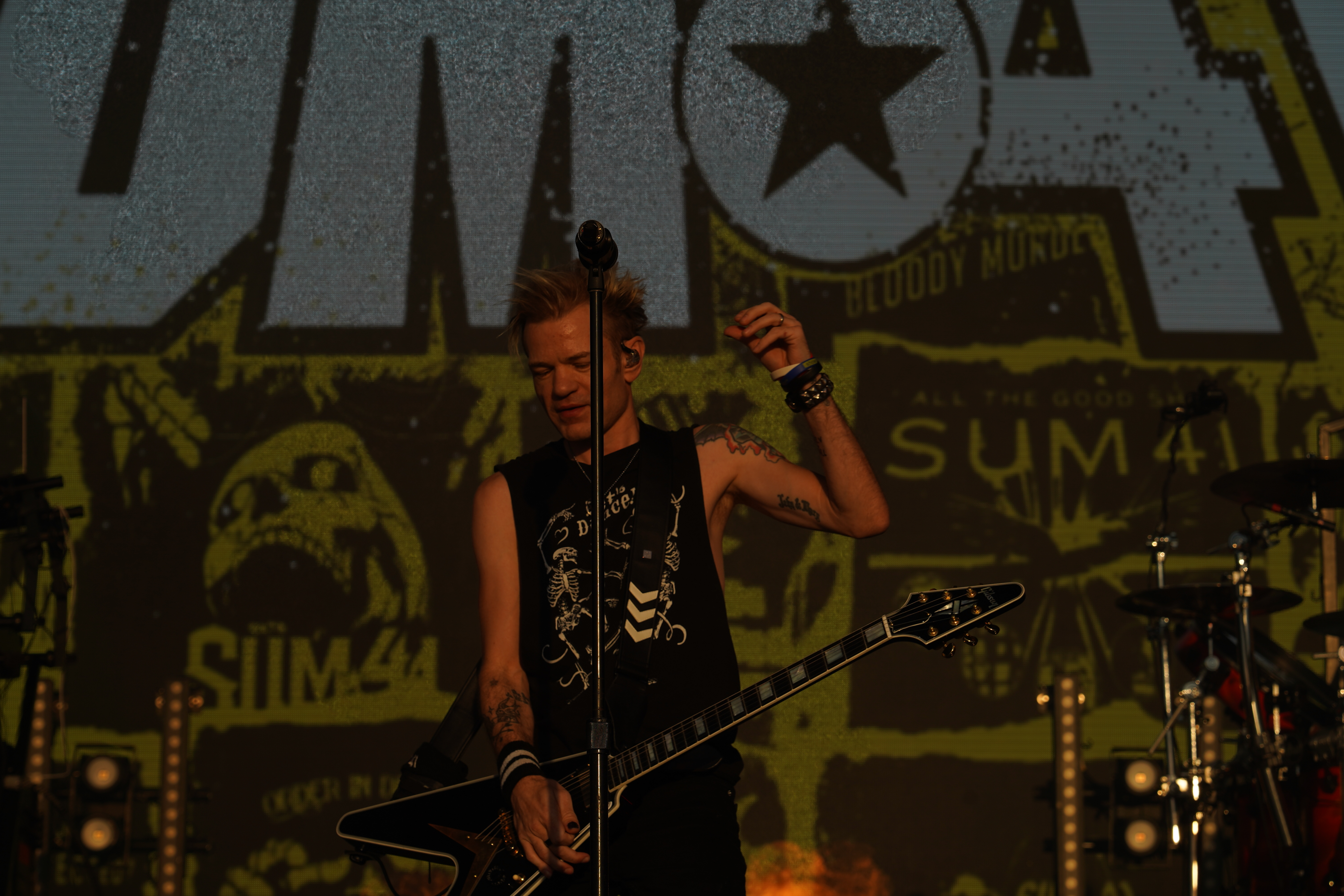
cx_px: 672
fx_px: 3920
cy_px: 448
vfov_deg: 13.0
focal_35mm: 105
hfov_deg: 19.5
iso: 100
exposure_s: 1/800
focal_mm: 105
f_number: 8
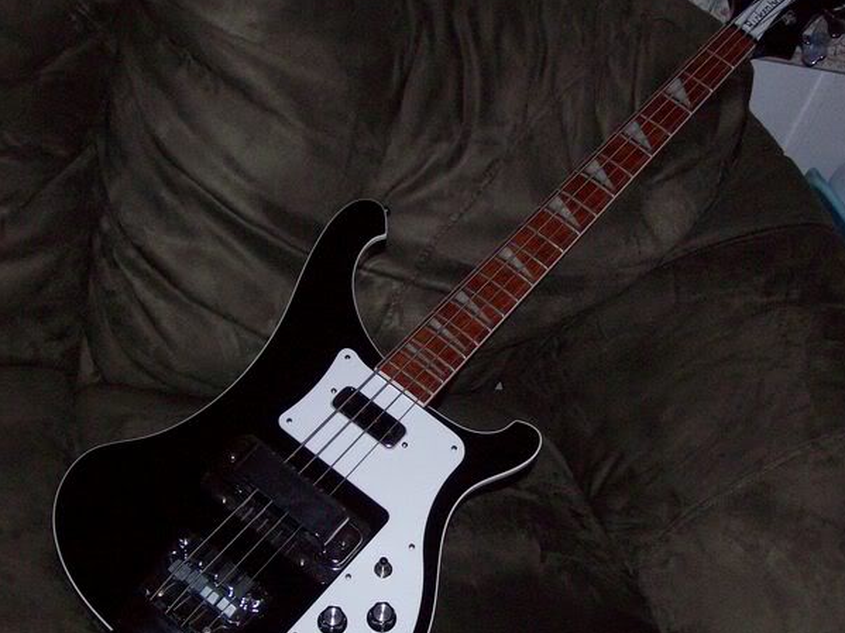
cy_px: 342
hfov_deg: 32.1
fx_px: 1464
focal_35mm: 60
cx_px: 493
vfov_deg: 24.4
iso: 140
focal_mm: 7.6
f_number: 3
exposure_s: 1/73.1
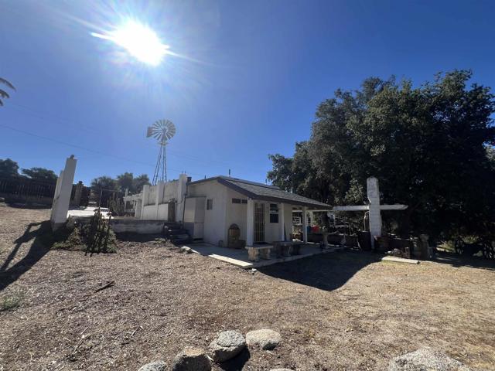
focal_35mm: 13
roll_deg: -2.0
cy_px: 186
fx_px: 186
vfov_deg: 89.9
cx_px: 248
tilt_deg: +9.8
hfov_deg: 106.2
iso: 32
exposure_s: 1/1845
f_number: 1.8
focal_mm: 1.57
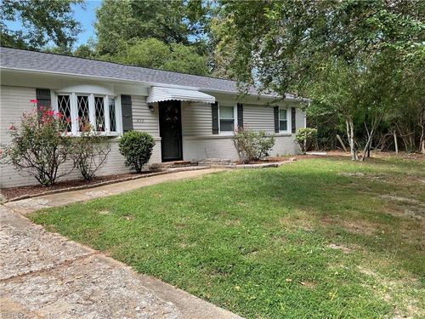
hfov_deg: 61.7
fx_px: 356
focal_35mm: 29
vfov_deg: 48.2
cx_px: 212
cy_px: 160
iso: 16
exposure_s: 1/307
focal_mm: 3
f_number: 1.8
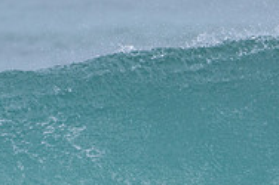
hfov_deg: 1.1
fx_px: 14634
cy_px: 271
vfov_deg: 0.7
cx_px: 314
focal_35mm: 1890
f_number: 5.6
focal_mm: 500
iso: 450
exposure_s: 1/2000
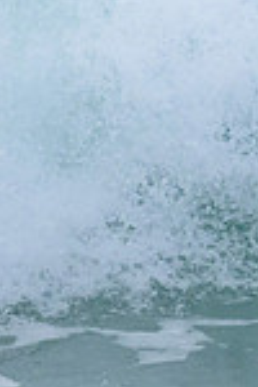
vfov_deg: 0.7
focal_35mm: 3091
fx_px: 33226
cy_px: -19
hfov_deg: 0.4
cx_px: 663
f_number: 11
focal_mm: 800
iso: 4000
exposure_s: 1/1600
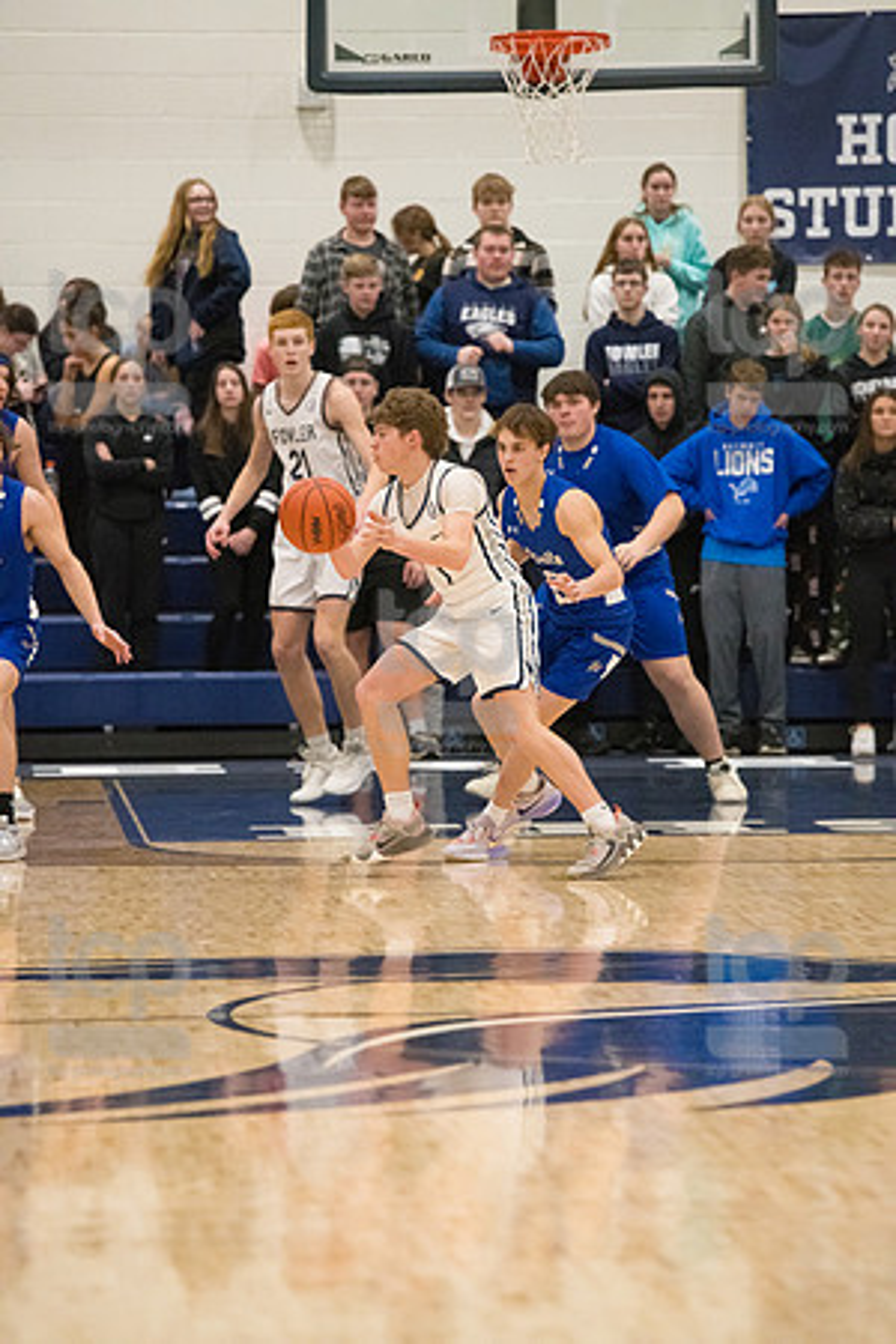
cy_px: 672
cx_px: 448
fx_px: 7466
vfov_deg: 10.3
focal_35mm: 200
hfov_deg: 6.9
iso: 8000
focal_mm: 200
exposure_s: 1/1600
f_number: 4.5
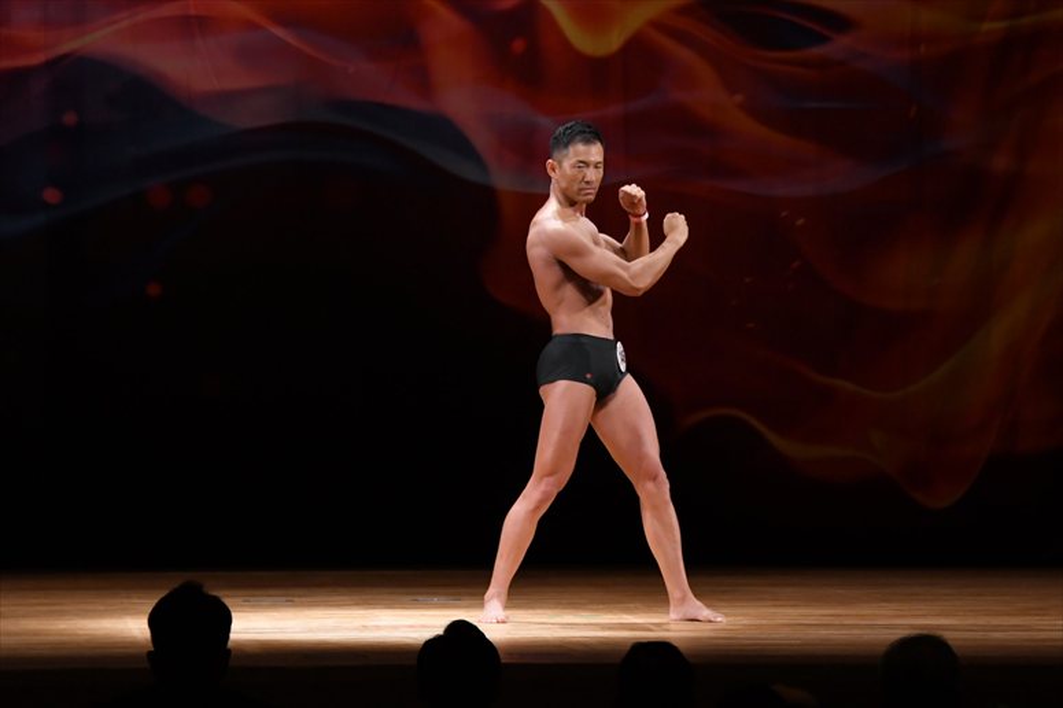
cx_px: 532
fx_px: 5962
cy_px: 354
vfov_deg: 6.8
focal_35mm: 202
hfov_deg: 10.2
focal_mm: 135
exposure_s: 1/400
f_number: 5.6
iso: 3200
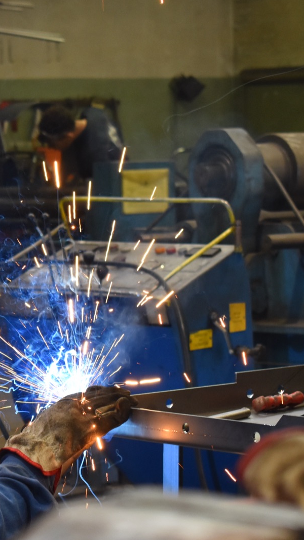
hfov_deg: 7.5
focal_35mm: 162
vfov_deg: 13.3
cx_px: -6
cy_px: 311
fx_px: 2322
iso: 1000
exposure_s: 1/60
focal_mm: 55
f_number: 5.6
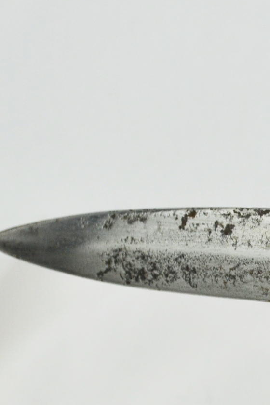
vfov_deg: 5.9
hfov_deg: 3.9
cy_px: 290
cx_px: 579
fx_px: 3952
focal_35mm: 351
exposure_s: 1/200
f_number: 10
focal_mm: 80
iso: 400
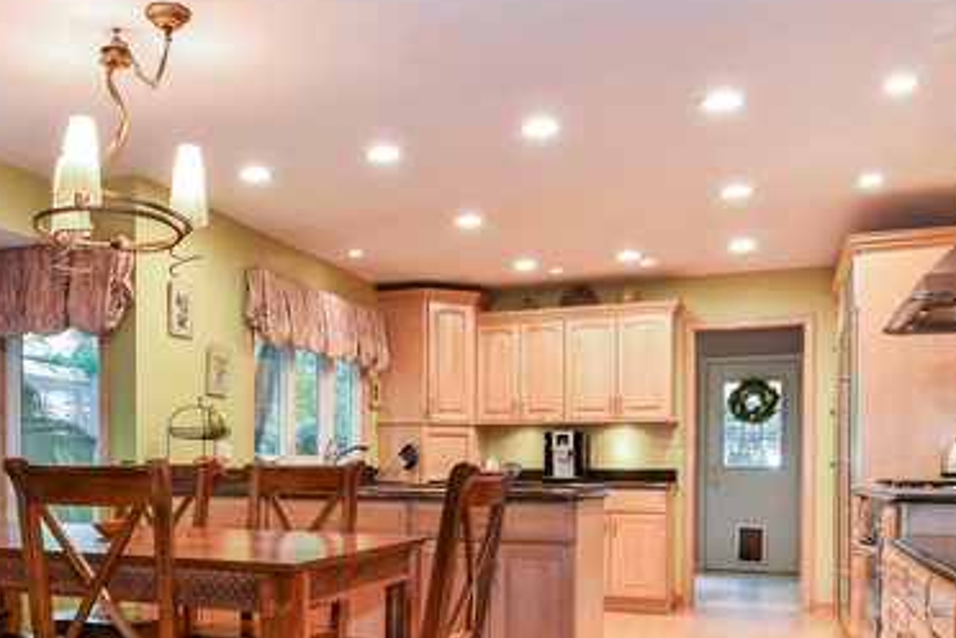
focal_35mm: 31
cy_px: 469
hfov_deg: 59.2
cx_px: 337
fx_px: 823
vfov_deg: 41.2
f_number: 8
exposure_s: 1/6
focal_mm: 12
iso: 200
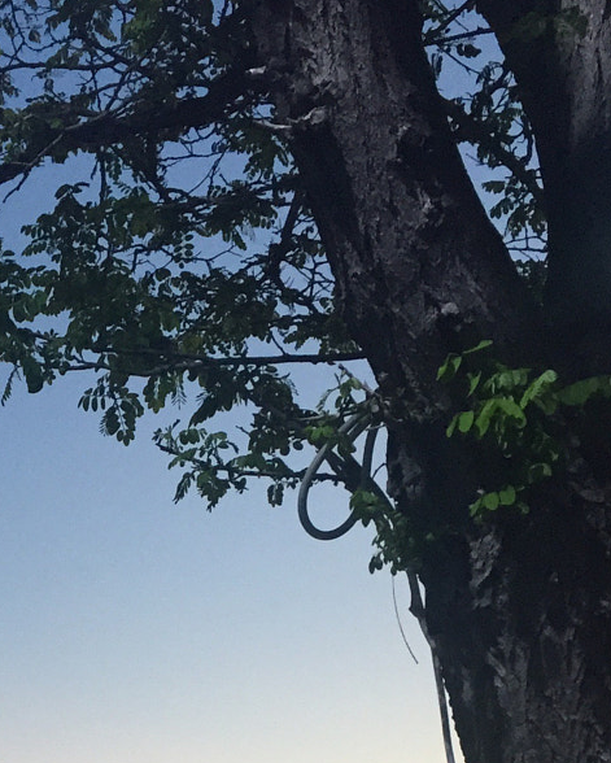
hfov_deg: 19.1
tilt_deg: +3.8
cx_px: -69
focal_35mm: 77
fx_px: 1739
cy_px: 956
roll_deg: -1.8
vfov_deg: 22.5
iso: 125
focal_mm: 4.15
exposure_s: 1/33
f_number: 2.2
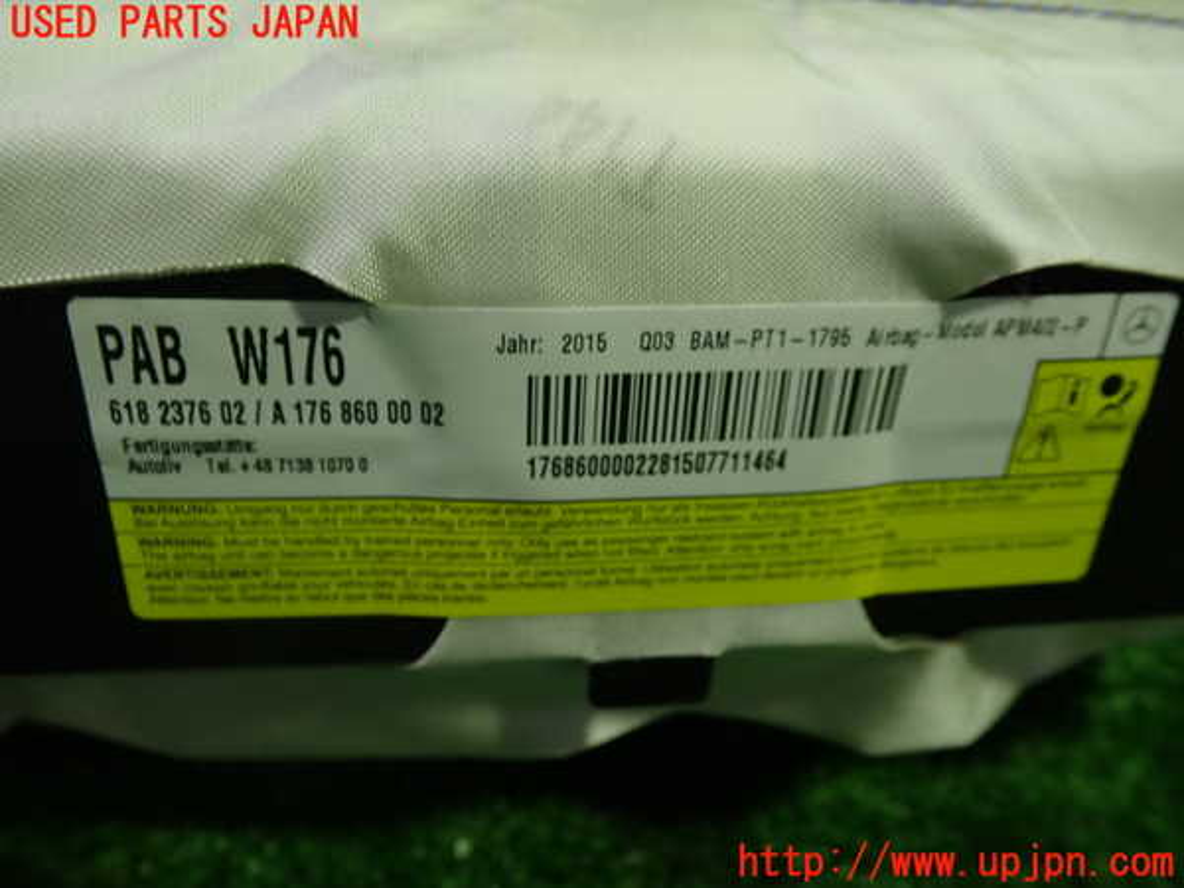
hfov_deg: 60.0
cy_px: 444
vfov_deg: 46.8
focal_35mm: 30
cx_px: 592
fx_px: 1026
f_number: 2.3
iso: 125
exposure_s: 1/60
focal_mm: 5.4
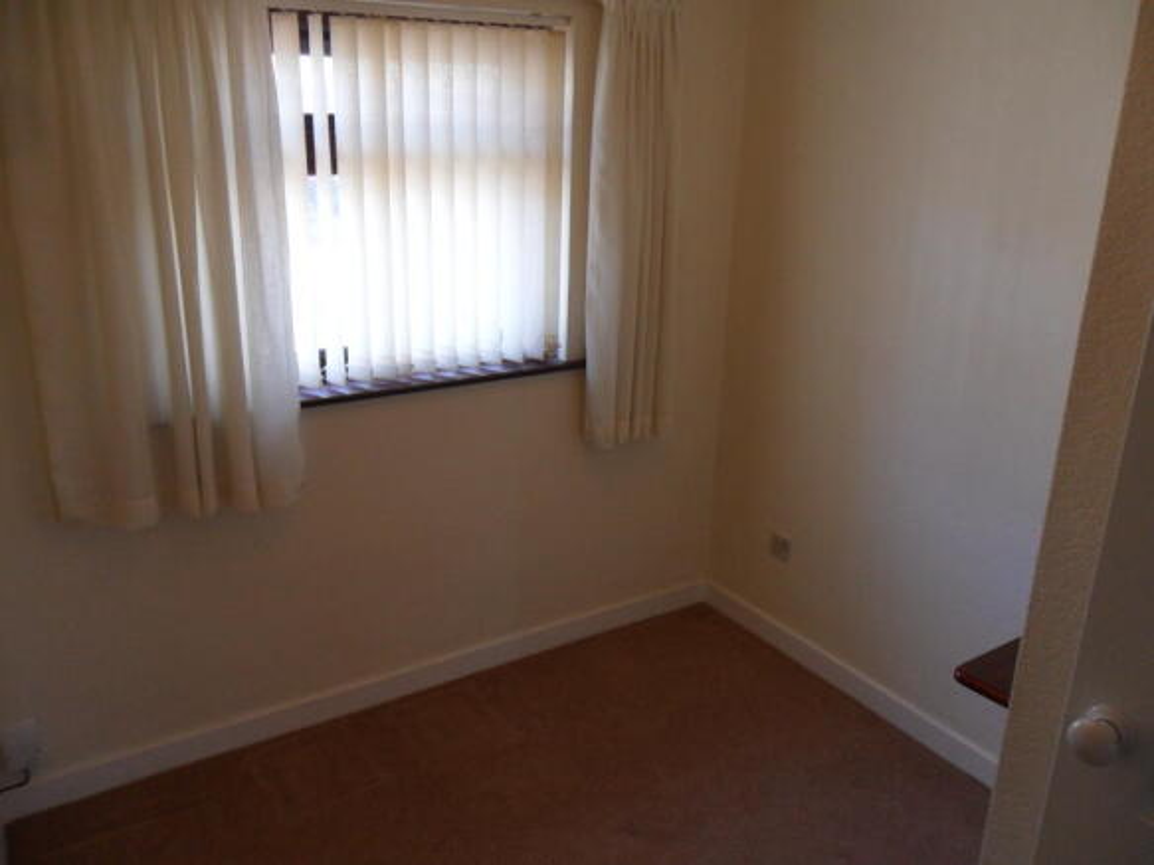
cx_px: 577
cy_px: 432
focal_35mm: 27
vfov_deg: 51.3
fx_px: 900
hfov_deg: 65.3
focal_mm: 4.9
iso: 120
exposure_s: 1/45
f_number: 3.5
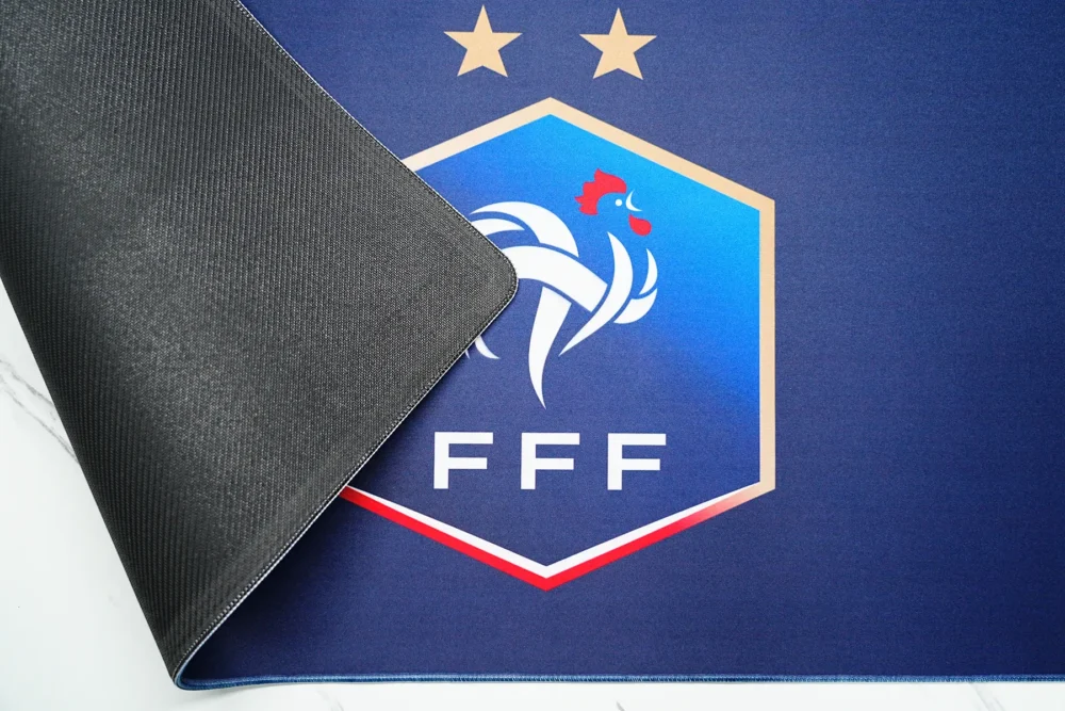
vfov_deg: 42.3
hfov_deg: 60.3
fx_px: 917
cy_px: 356
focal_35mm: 31
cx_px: 532
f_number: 4
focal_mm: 31
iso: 1250
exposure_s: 1/30
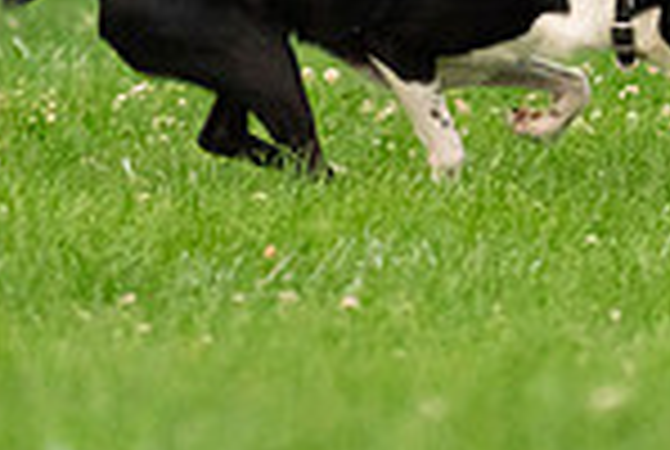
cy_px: -362
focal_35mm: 970
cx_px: 558
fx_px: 18089
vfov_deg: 1.4
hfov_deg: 2.1
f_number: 5.6
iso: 6400
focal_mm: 250
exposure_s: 1/2000
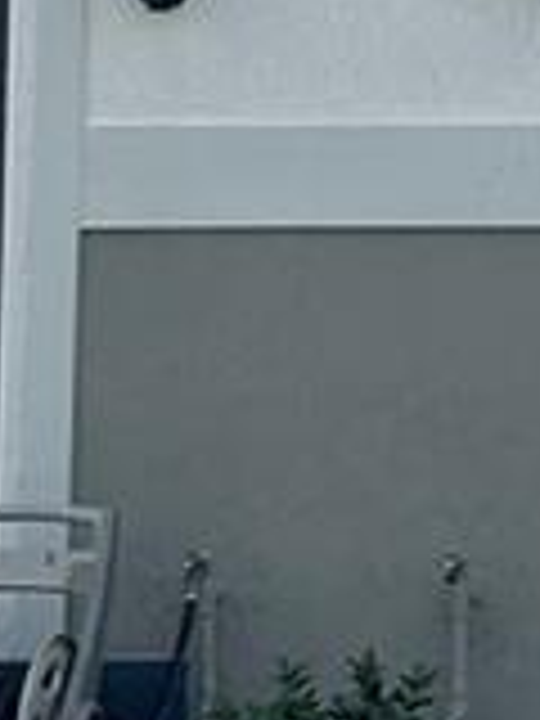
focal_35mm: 359
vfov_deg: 5.4
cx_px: 1341
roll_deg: -0.4
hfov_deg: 4.1
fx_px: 7467
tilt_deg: +7.2
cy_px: -698
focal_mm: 6.86
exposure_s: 1/3597
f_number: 1.78
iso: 64
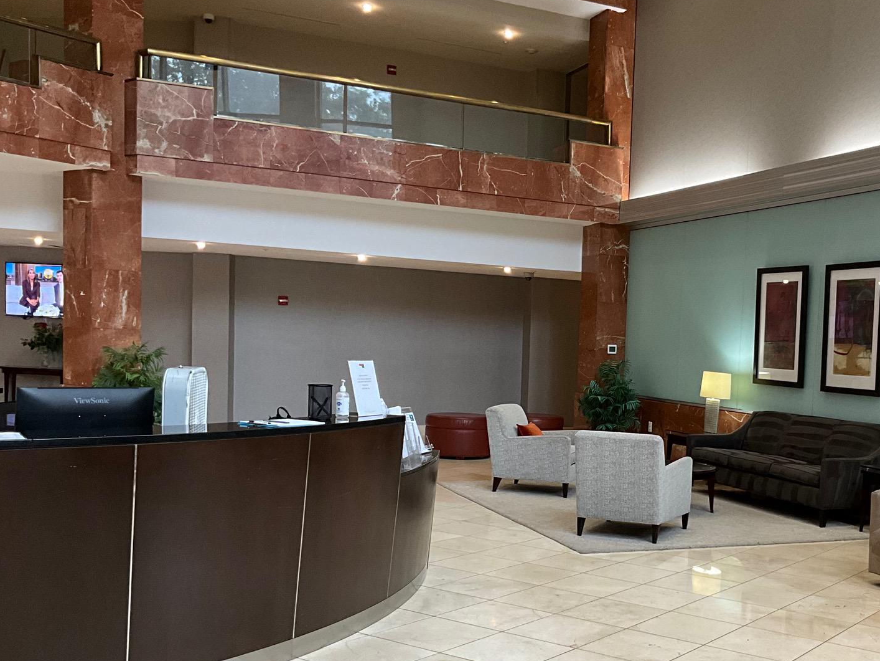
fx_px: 1068
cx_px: 635
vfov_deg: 34.1
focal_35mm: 42
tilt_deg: -4.5
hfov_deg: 43.7
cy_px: 430
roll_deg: -2.3
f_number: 1.8
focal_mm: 3
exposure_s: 1/60
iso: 80
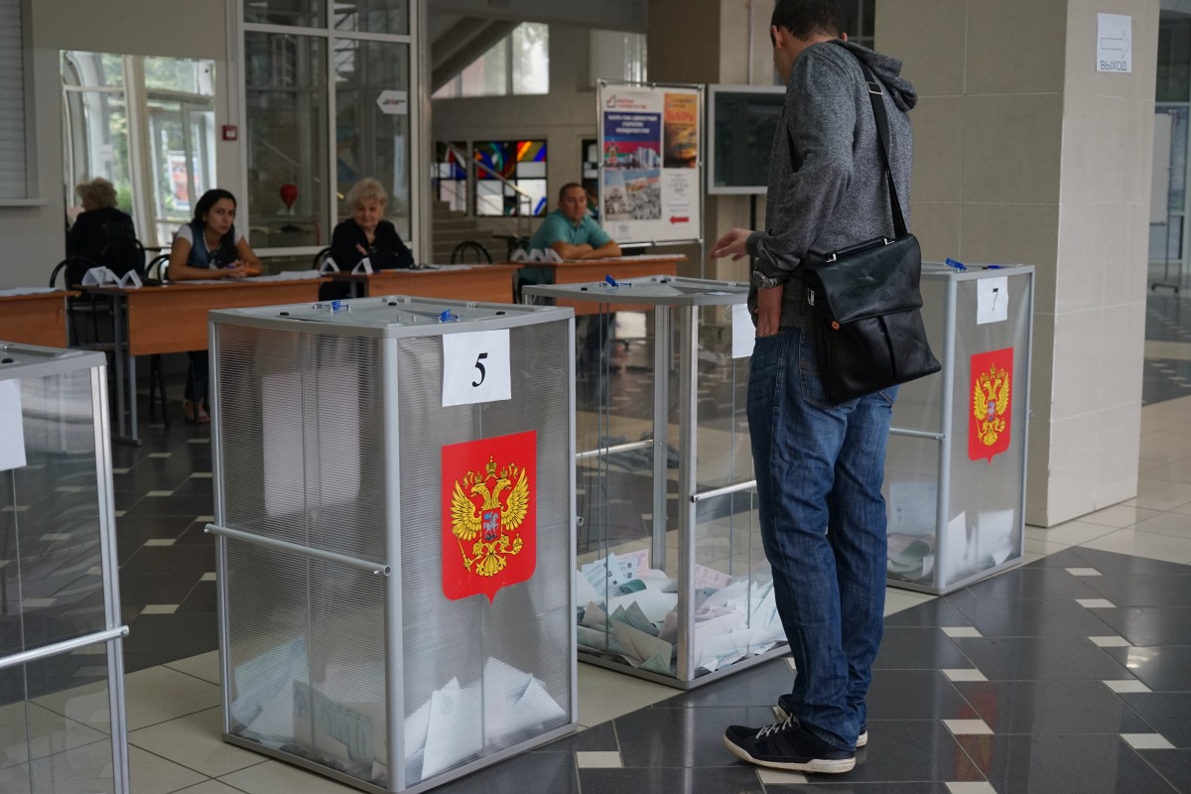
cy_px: 397
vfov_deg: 28.6
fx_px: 1555
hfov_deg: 41.9
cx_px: 596
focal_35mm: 47
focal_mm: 47
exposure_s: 1/160
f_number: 4
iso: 1250
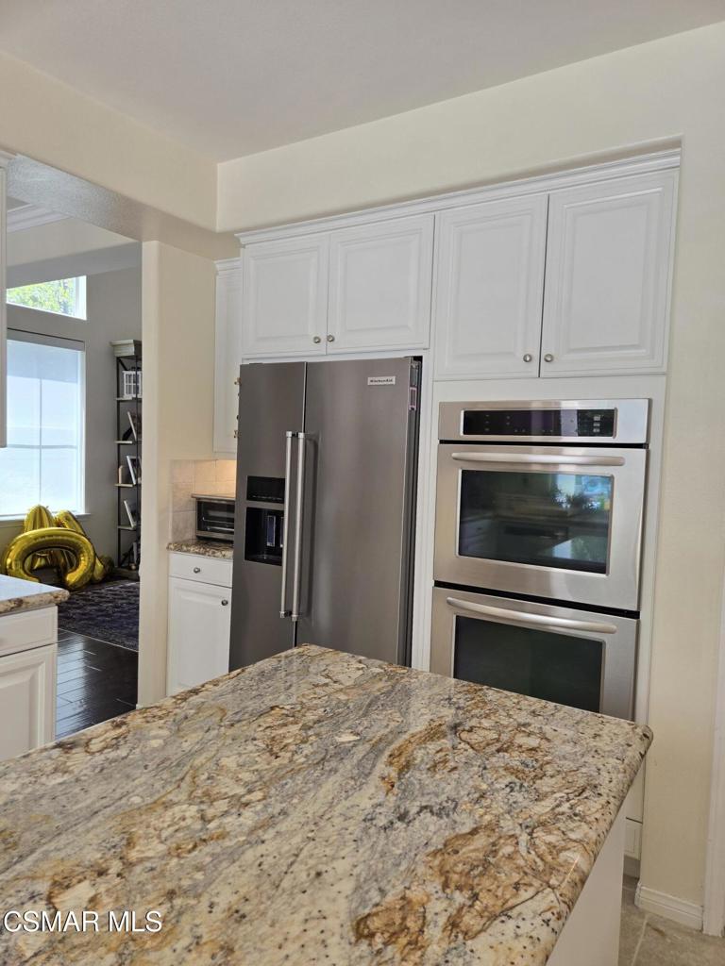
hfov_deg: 58.9
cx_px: 362
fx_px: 642
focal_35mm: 23
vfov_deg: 73.9
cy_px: 483
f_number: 1.8
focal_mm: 5.4
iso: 50
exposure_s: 1/120
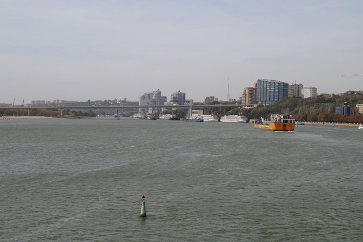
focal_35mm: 75
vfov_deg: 18.2
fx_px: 756
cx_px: 182
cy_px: 121
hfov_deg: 27.0
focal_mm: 50
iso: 100
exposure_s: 1/200
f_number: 11
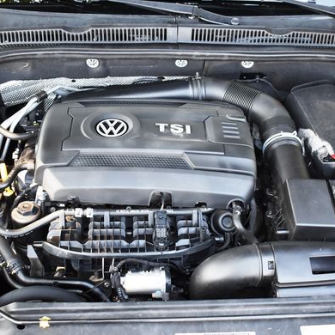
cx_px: 162
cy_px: 169
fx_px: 504
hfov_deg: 36.8
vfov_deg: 36.8
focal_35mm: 46
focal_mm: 22
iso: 800
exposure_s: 1/200
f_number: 3.8
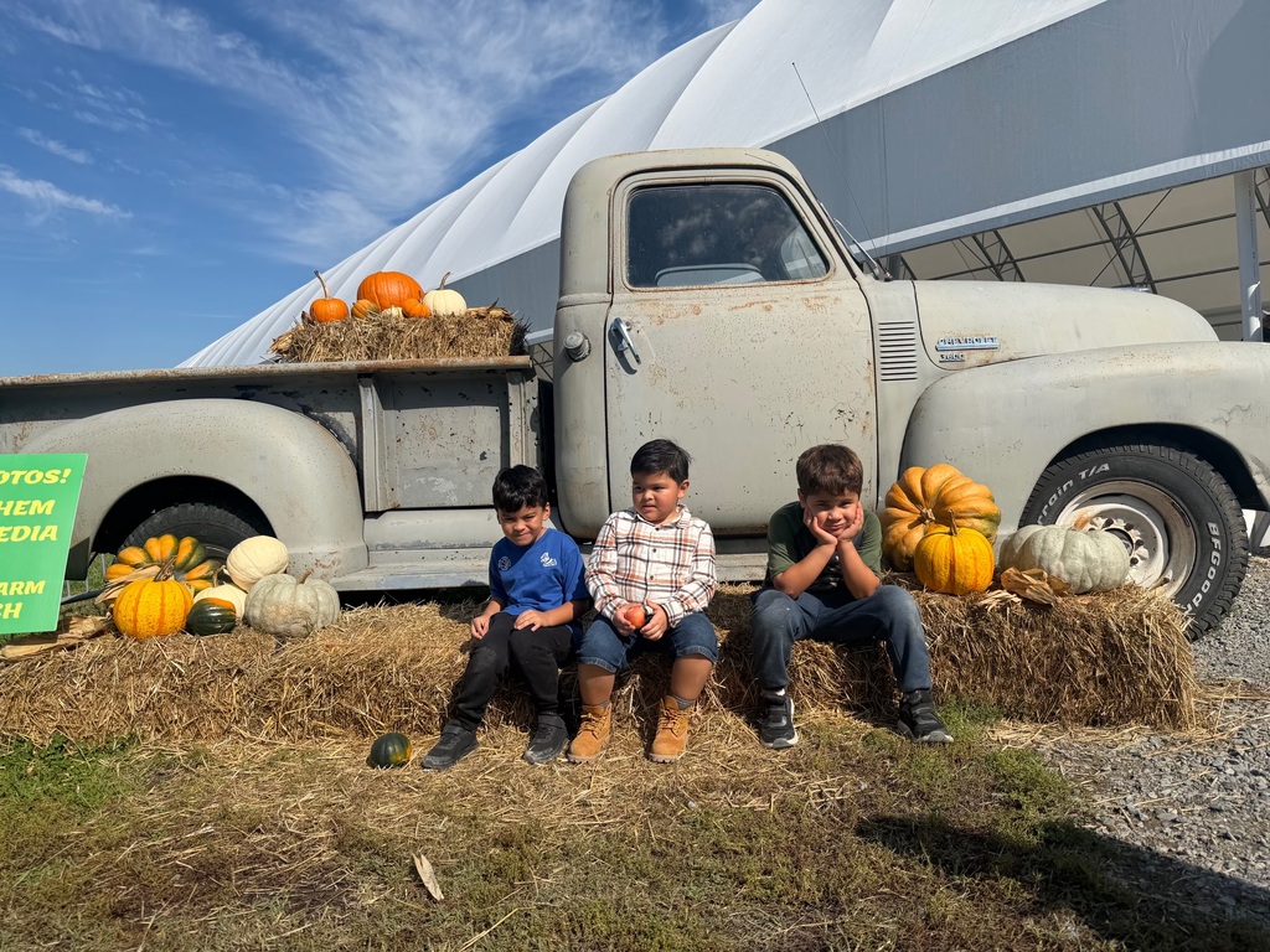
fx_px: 881
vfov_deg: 56.8
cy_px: 476
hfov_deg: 71.6
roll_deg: +2.6
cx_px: 635
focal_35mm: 24
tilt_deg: -2.8
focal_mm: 6.76
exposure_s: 1/6711
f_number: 1.78
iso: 80
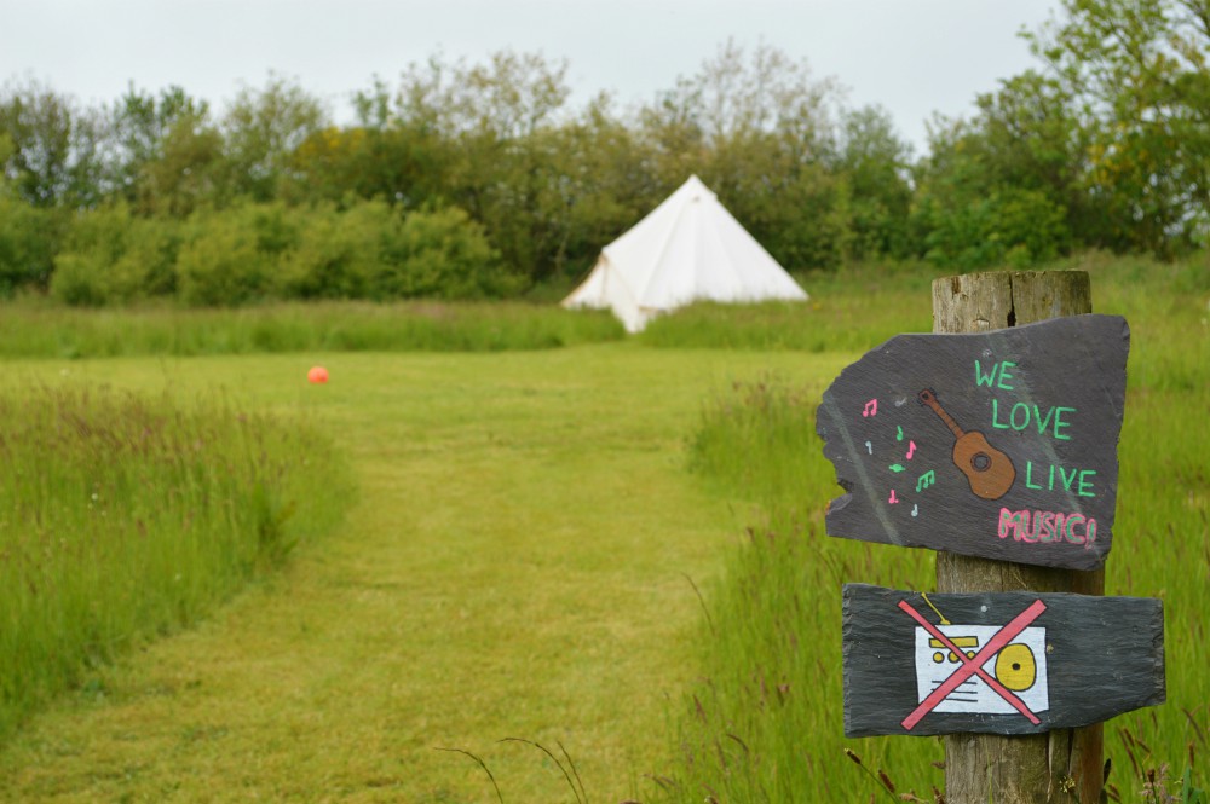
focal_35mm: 69
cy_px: 402
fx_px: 2317
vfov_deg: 19.7
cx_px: 605
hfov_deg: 29.3
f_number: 7.1
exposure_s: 1/200
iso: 100
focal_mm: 46
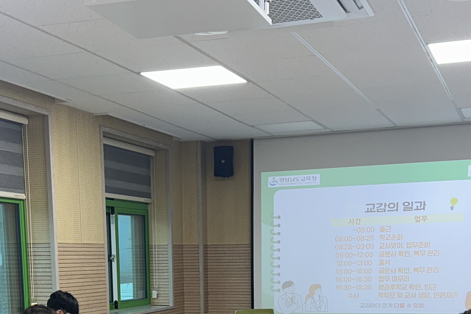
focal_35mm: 62
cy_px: 376
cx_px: 203
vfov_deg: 20.5
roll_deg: +1.1
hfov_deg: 32.3
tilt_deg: -8.3
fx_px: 811
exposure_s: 1/120
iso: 125
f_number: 1.78
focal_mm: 6.86
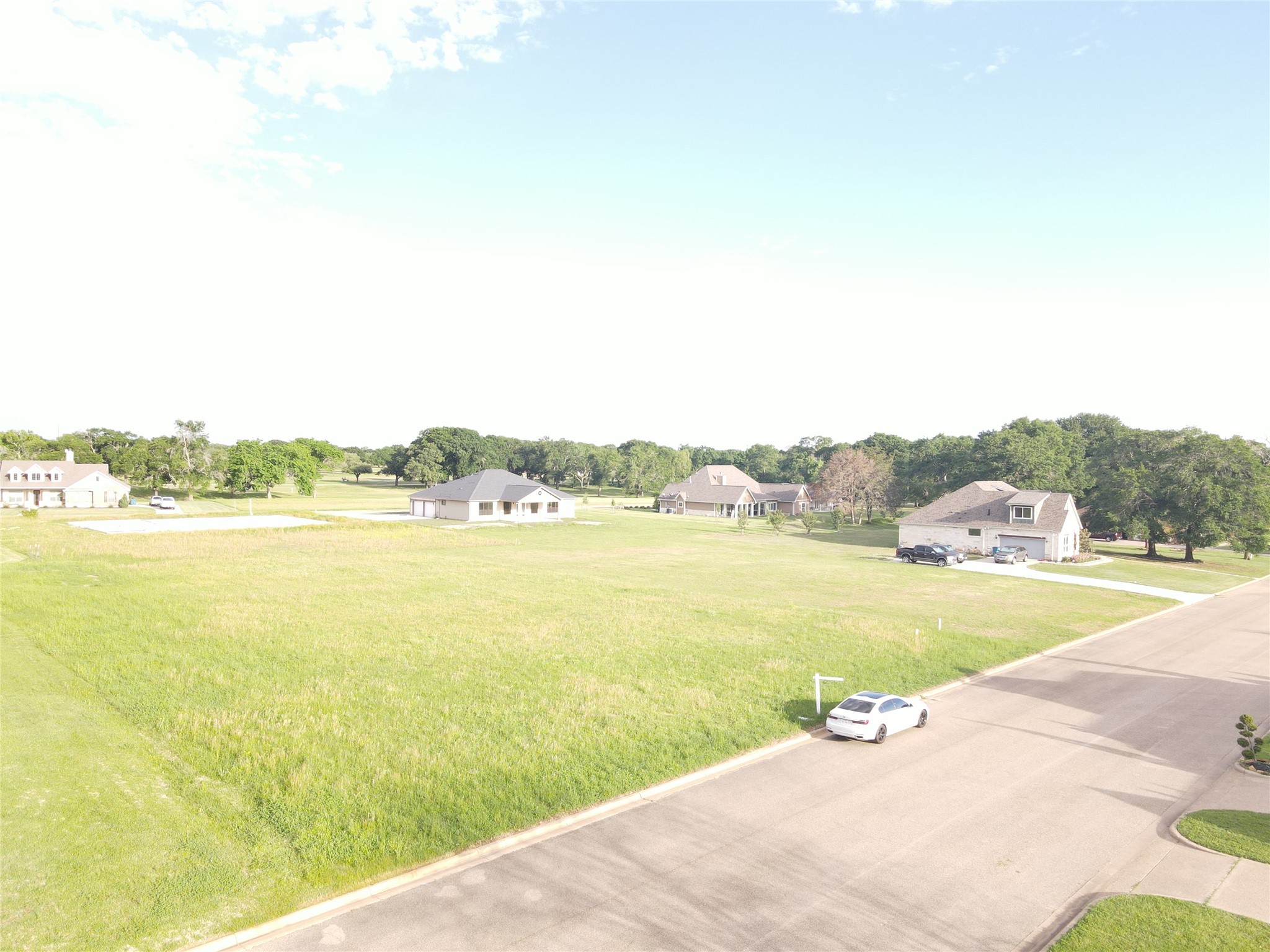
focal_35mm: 24
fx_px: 881
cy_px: 476
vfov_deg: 56.8
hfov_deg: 71.6
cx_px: 635
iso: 100
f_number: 2.8
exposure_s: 1/100
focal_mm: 4.5
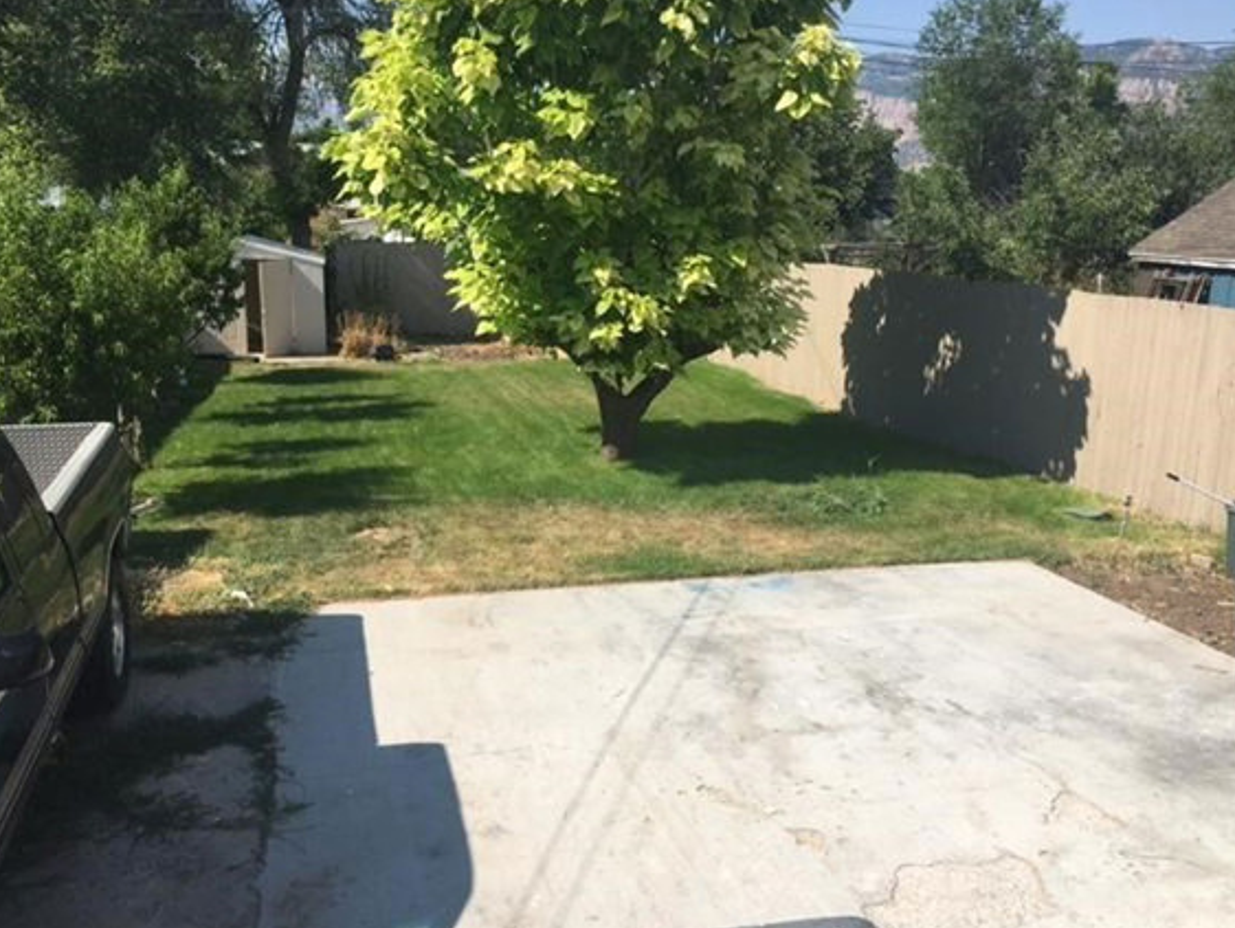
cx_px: 602
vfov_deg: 43.0
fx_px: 1178
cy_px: 486
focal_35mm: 33
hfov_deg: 55.3
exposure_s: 1/1876
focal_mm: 4.15
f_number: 2.2
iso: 25
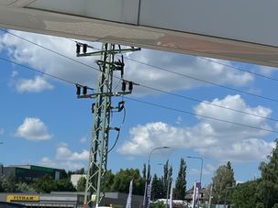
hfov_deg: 20.3
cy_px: 329
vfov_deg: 15.3
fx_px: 706
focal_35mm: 88
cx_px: -89
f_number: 1.6
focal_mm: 5.1
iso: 50
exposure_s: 1/6494
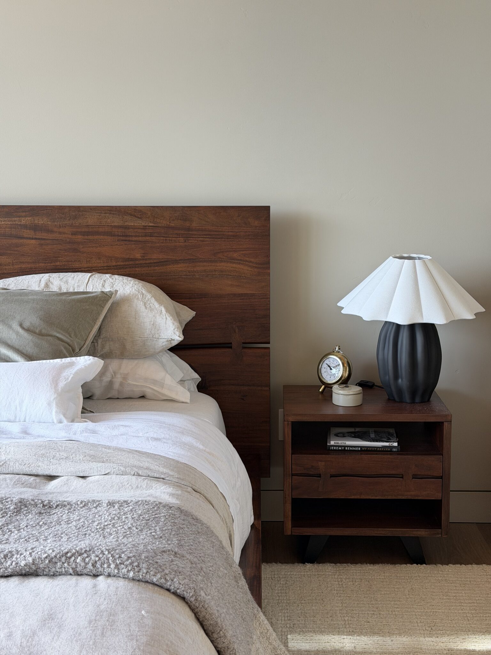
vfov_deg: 39.7
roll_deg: -0.5
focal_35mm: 48
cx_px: 246
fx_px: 908
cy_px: 328
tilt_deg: -9.6
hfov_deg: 30.3
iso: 80
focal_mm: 6.76
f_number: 1.78
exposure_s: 1/60
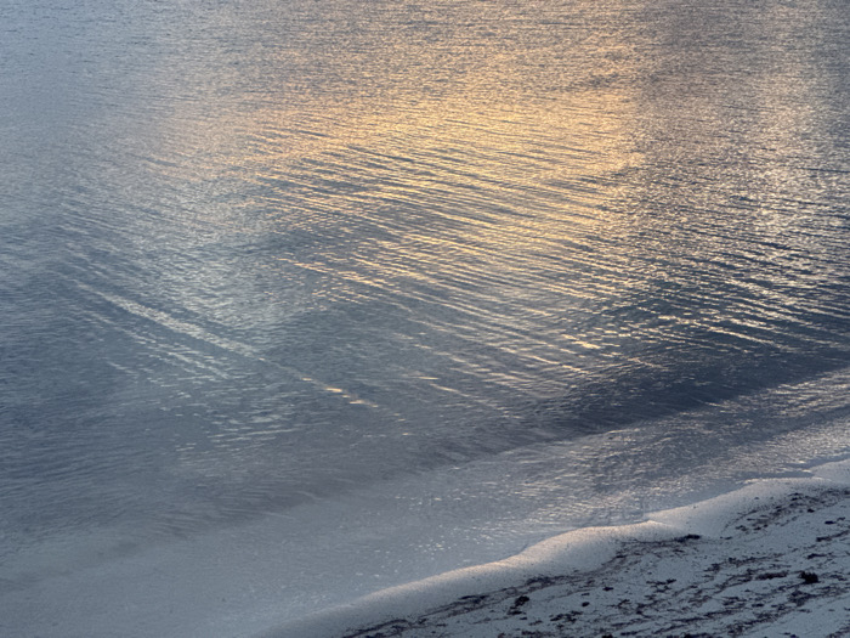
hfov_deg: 25.3
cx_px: 425
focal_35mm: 77
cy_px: 319
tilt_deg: -11.2
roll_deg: -0.2
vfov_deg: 19.1
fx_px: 1891
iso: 160
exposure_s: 1/99
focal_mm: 9
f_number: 2.8
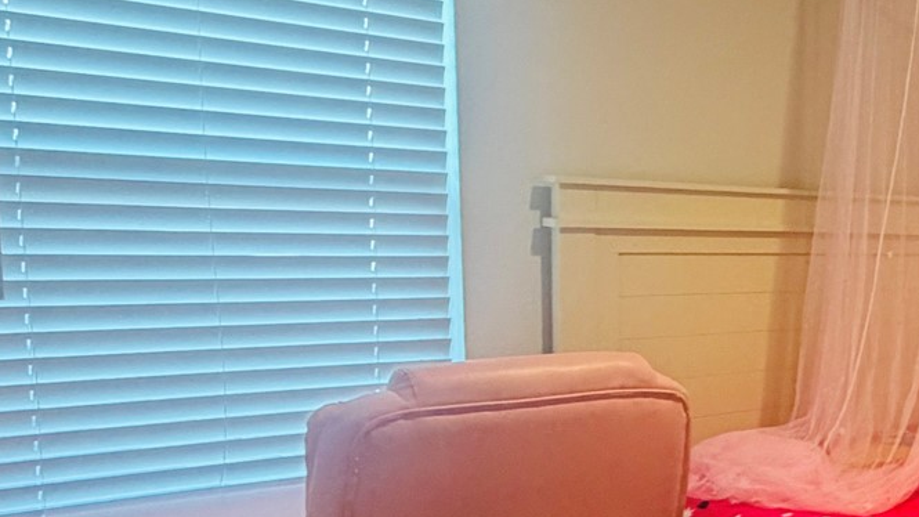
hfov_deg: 35.5
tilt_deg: -7.5
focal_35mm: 47
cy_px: 366
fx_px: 1145
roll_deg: -2.4
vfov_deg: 25.2
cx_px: 1072
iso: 320
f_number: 2.2
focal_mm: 2.22
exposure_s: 1/60
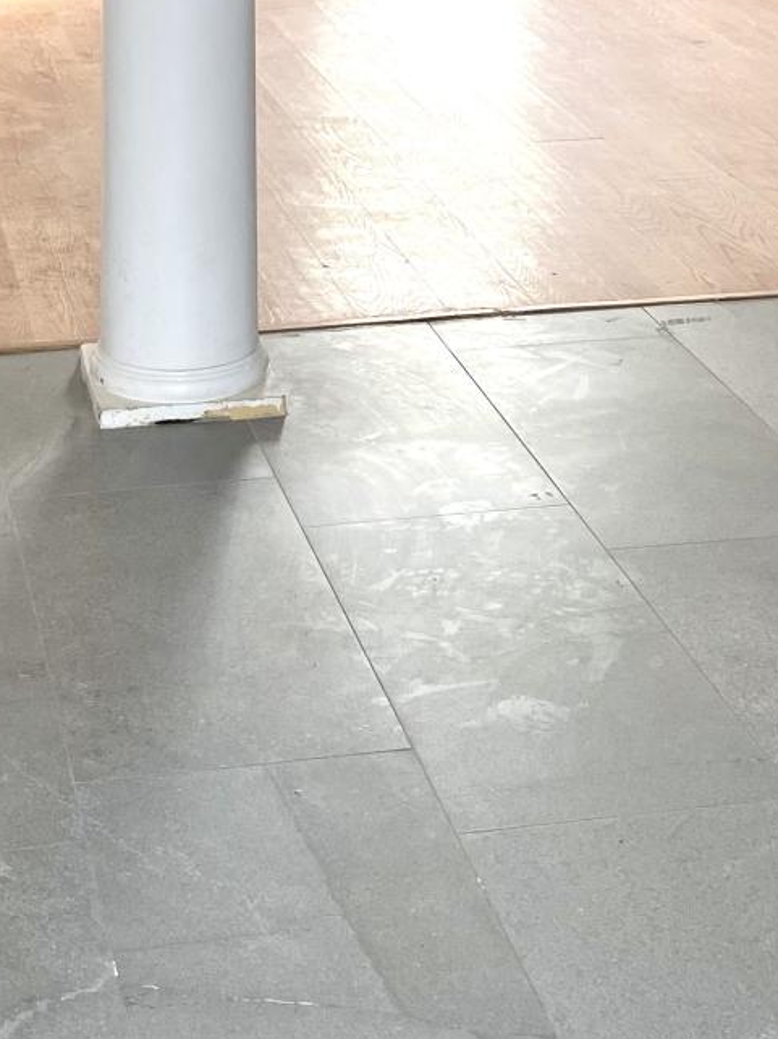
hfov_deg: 18.2
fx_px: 2429
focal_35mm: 81
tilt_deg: -5.4
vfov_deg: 22.3
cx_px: 265
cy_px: -210
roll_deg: +0.3
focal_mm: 4.25
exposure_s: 1/122
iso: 32
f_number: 1.8
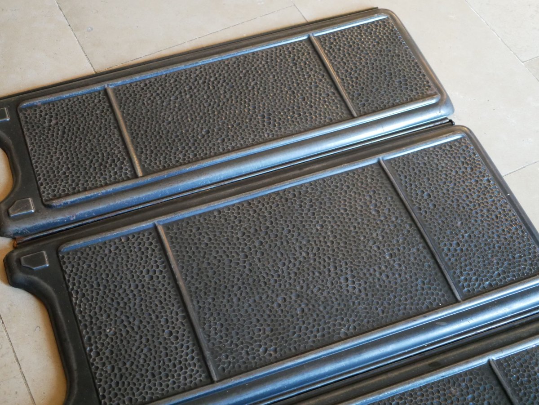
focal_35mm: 60
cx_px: 270
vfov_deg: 24.4
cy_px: 202
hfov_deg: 32.2
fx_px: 935
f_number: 3.5
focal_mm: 30
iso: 3200
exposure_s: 1/30
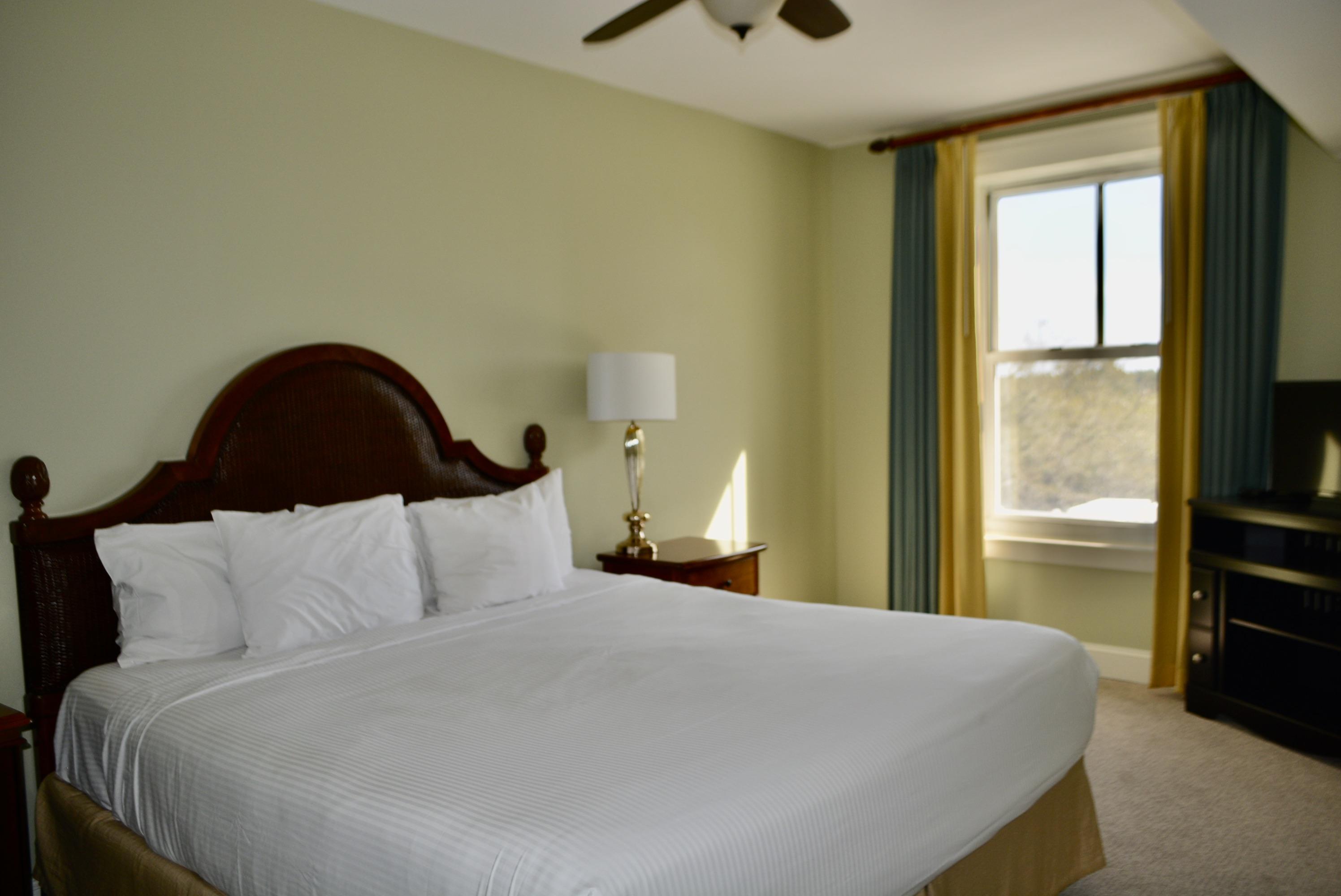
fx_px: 1006
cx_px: 670
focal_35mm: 27
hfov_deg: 67.3
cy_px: 448
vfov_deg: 48.0
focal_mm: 18
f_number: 3.5
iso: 100
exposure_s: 1/80
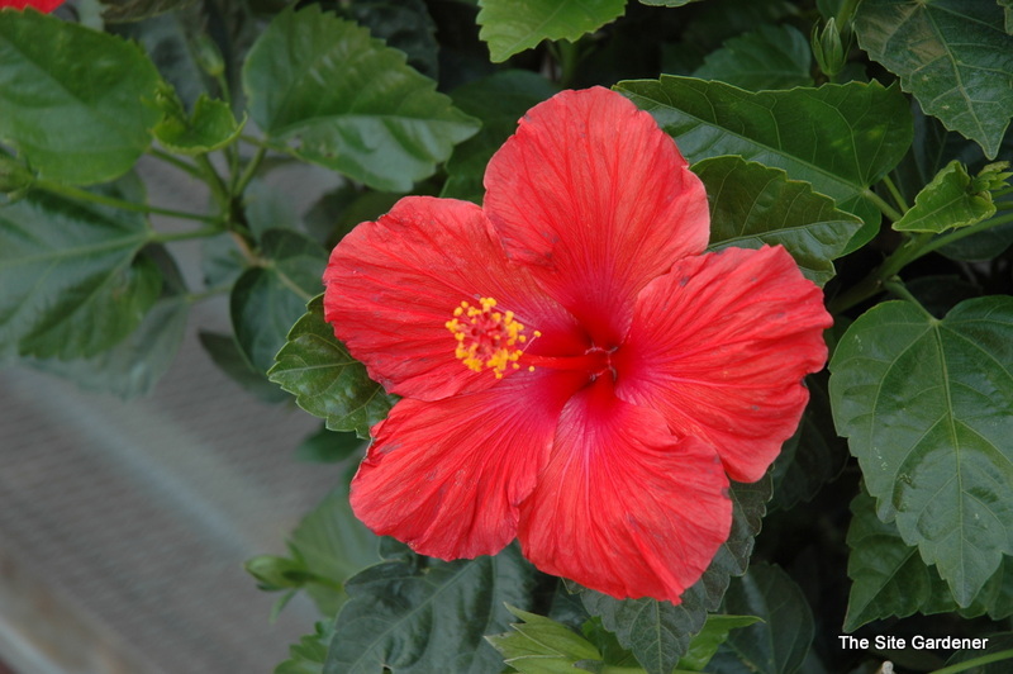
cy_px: 337
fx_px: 2741
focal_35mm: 98
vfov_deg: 14.0
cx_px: 506
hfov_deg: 20.9
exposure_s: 1/90
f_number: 4.8
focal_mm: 65
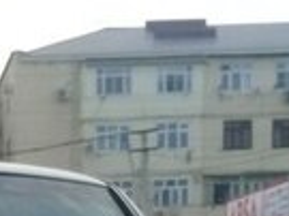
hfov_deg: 12.5
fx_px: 1268
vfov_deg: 8.9
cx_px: -116
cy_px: 506
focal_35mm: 152
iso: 50
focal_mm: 3.3
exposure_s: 1/50
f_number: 2.2
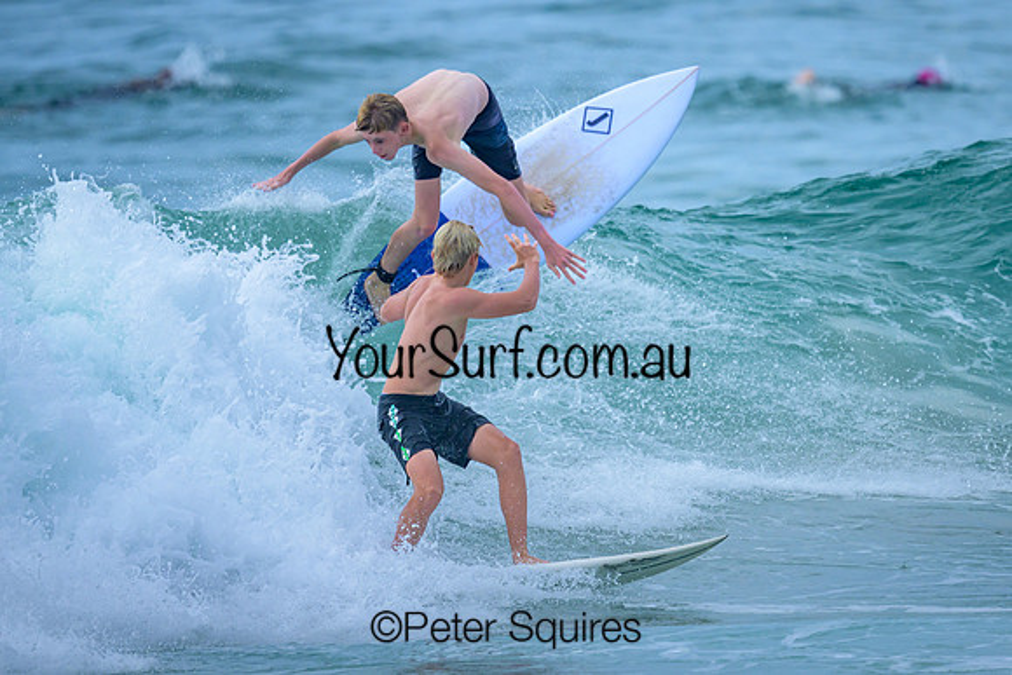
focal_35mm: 1073
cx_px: 546
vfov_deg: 1.3
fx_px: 30169
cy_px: 222
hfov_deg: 1.9
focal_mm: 800
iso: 360
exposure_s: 1/3200
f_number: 6.3
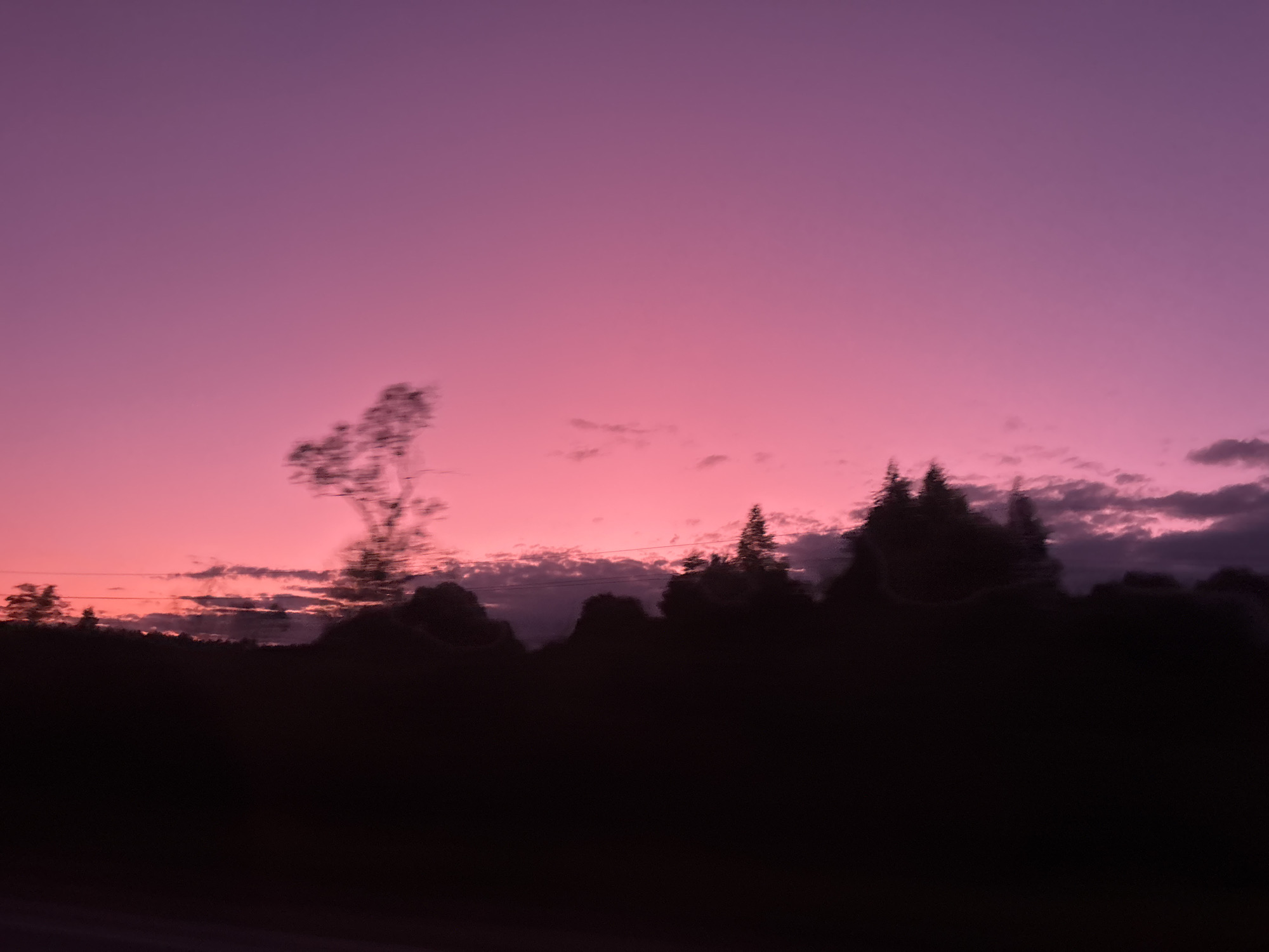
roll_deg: +0.6
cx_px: 634
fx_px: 953
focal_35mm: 26
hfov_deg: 67.3
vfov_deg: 53.1
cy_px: 476
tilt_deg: +15.2
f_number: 1.6
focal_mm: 5.96
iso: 640
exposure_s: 1/40
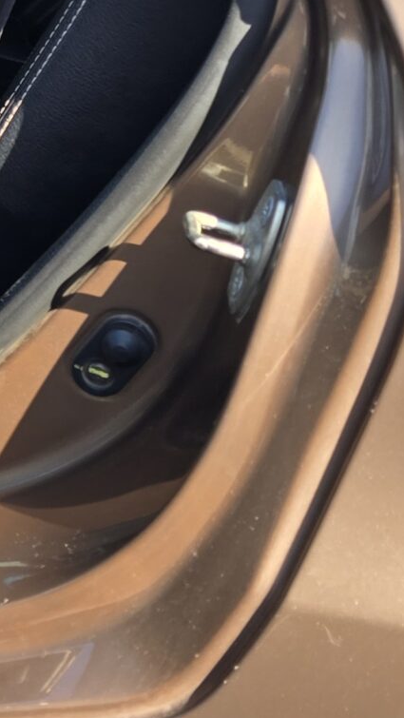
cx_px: -564
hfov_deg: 11.7
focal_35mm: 85
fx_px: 1618
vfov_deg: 23.4
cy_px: -76
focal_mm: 6.3
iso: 12
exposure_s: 1/201
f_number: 1.7
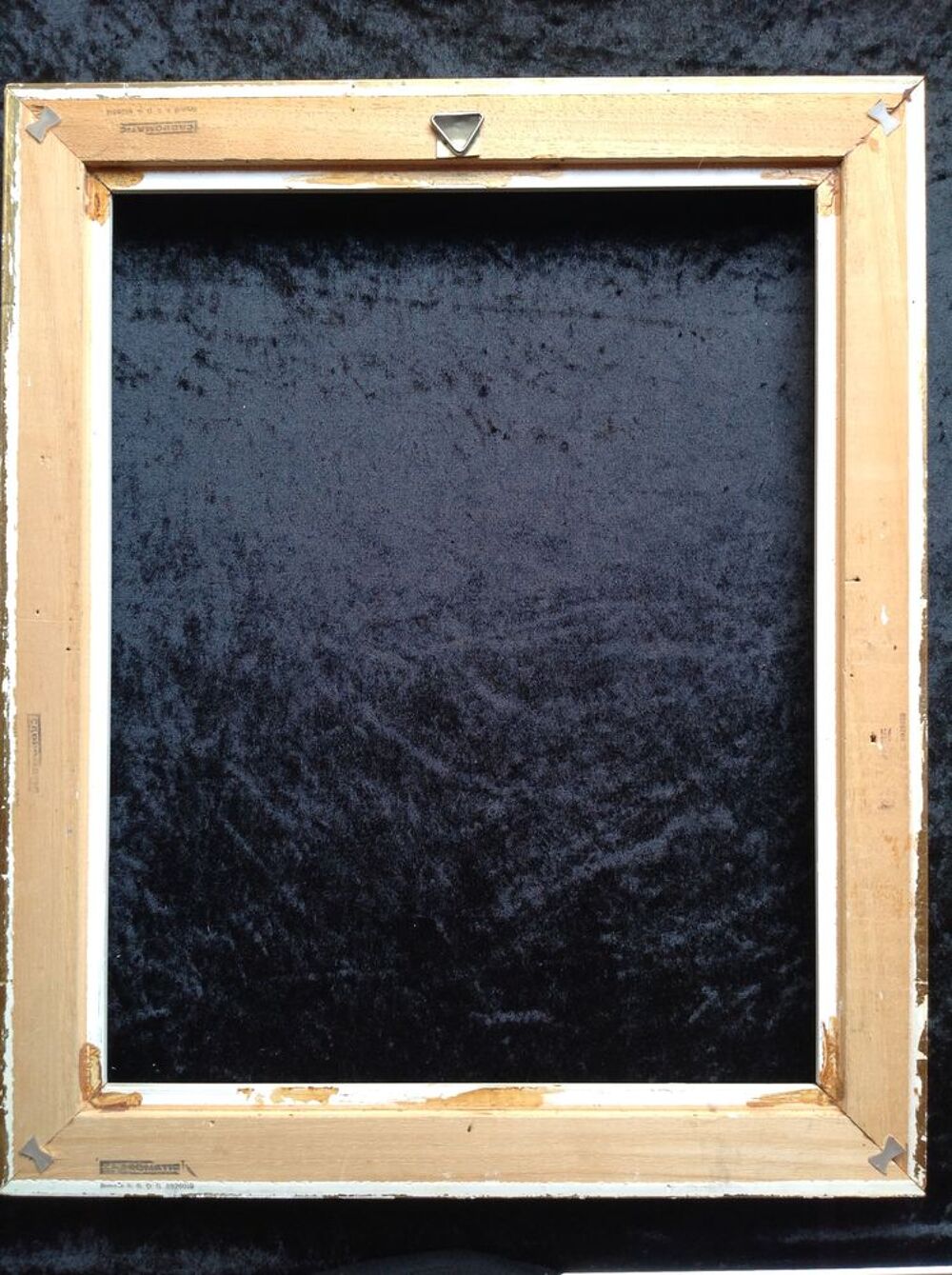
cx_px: 476
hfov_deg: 40.6
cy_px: 638
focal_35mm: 35
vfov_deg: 52.7
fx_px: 1287
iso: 80
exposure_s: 1/60
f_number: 2.4
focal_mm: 4.28
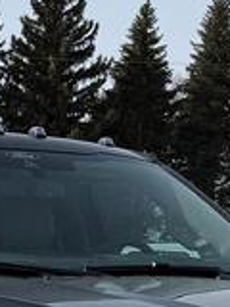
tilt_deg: -11.2
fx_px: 1276
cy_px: 507
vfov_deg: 12.8
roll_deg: -1.4
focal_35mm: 144
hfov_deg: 10.1
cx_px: -56
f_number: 1.78
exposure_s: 1/8130
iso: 80
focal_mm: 6.76
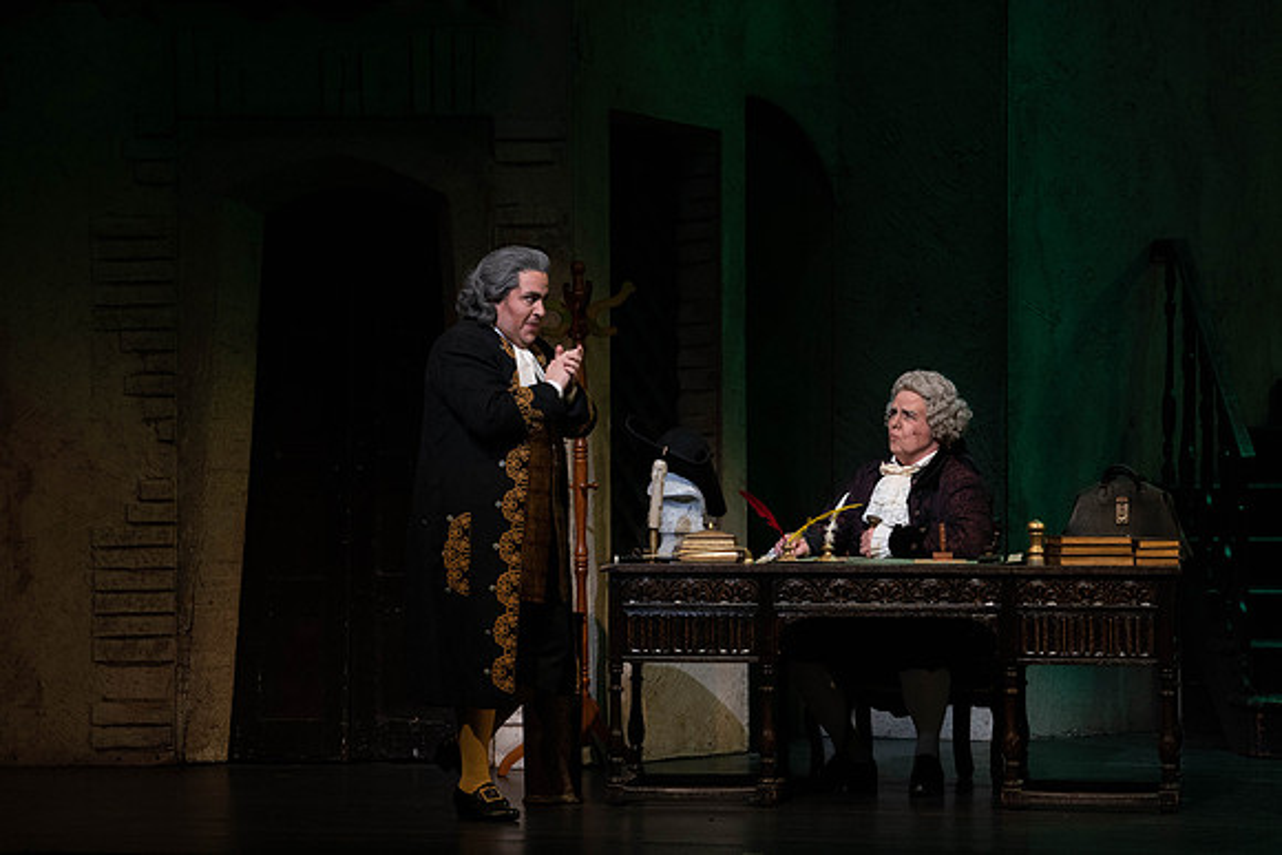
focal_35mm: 179
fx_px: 6376
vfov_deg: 7.7
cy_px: 428
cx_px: 641
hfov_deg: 11.5
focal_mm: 179
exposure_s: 1/250
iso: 3200
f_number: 9
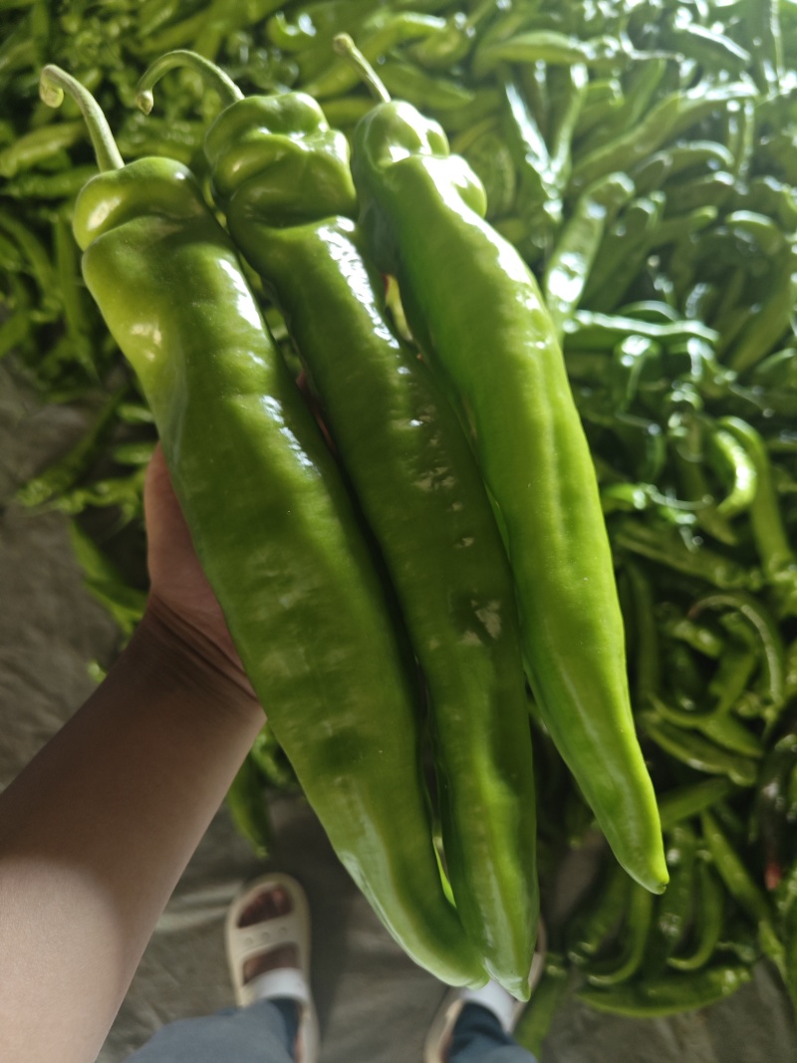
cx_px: 398
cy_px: 532
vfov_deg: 73.9
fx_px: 706
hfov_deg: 58.9
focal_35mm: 23
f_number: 1.8
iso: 320
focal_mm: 5.43
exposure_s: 1/50
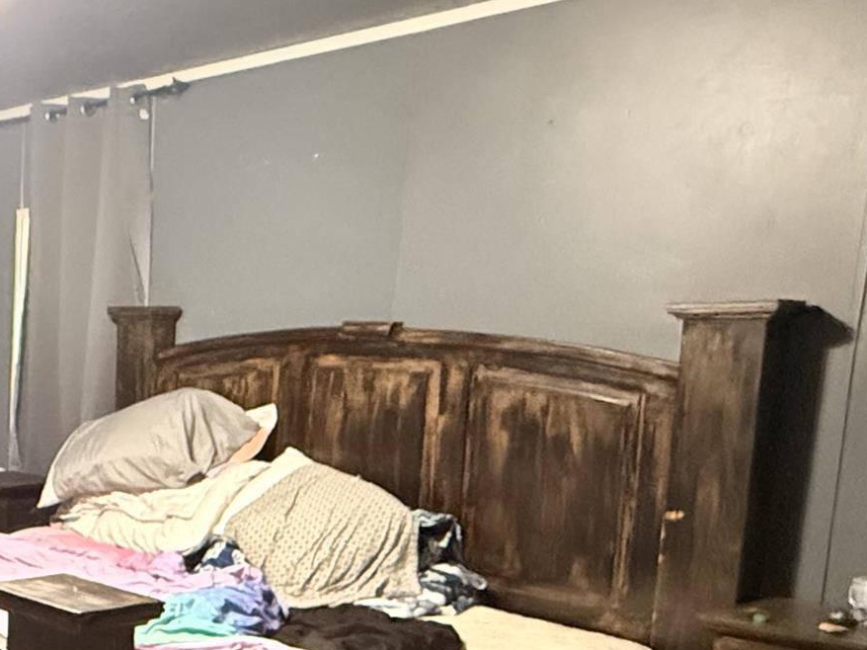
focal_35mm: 49
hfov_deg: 32.3
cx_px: -171
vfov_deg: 29.0
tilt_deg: -8.2
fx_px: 1227
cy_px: 521
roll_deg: -0.3
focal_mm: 2.22
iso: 1600
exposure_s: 1/47
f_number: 2.2
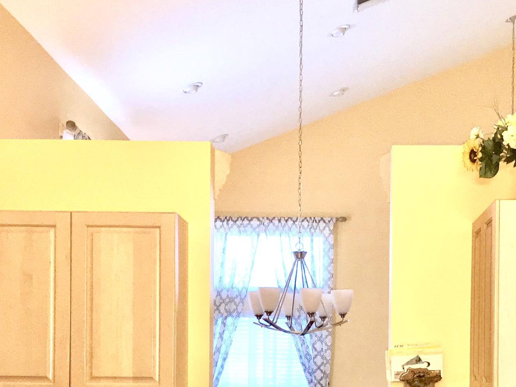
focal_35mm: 66
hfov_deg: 29.2
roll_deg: -0.2
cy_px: 367
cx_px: 344
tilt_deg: +0.7
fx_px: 984
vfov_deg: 21.6
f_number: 1.8
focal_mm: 3.99
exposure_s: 1/30
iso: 80
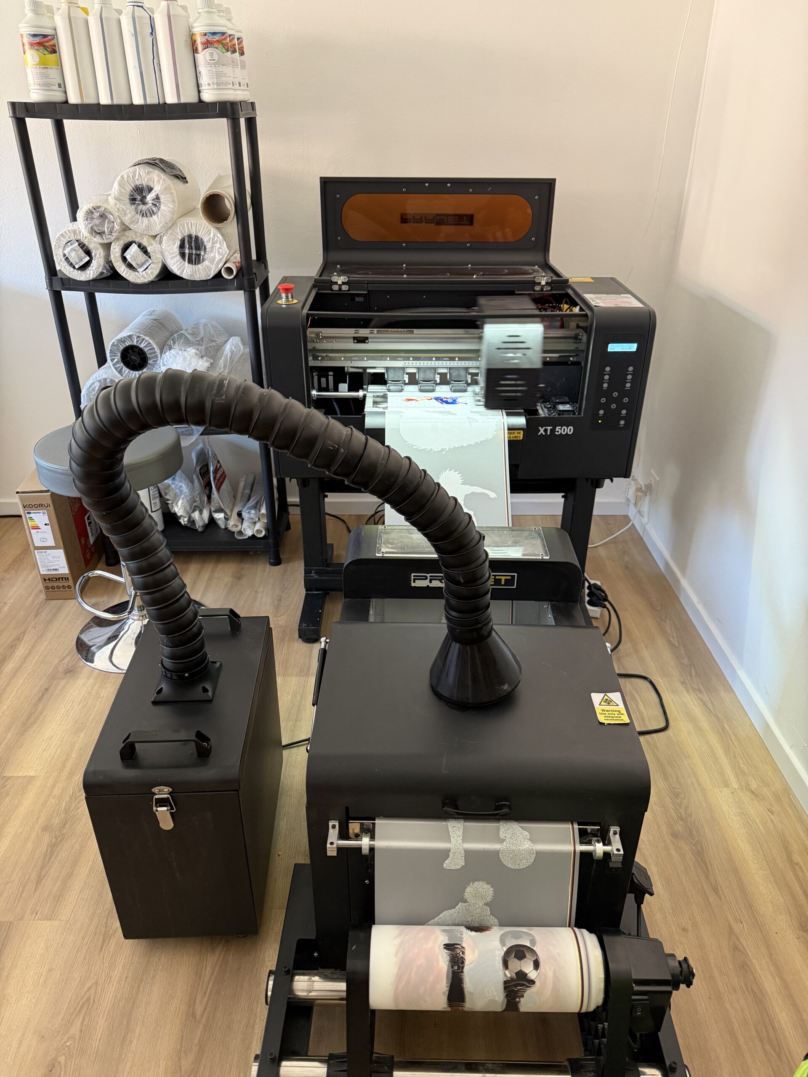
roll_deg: +0.2
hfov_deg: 56.8
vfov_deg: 71.6
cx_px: 404
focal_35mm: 24
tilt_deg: -30.1
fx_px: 747
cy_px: 538
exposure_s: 1/60
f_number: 1.78
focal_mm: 6.76
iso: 320
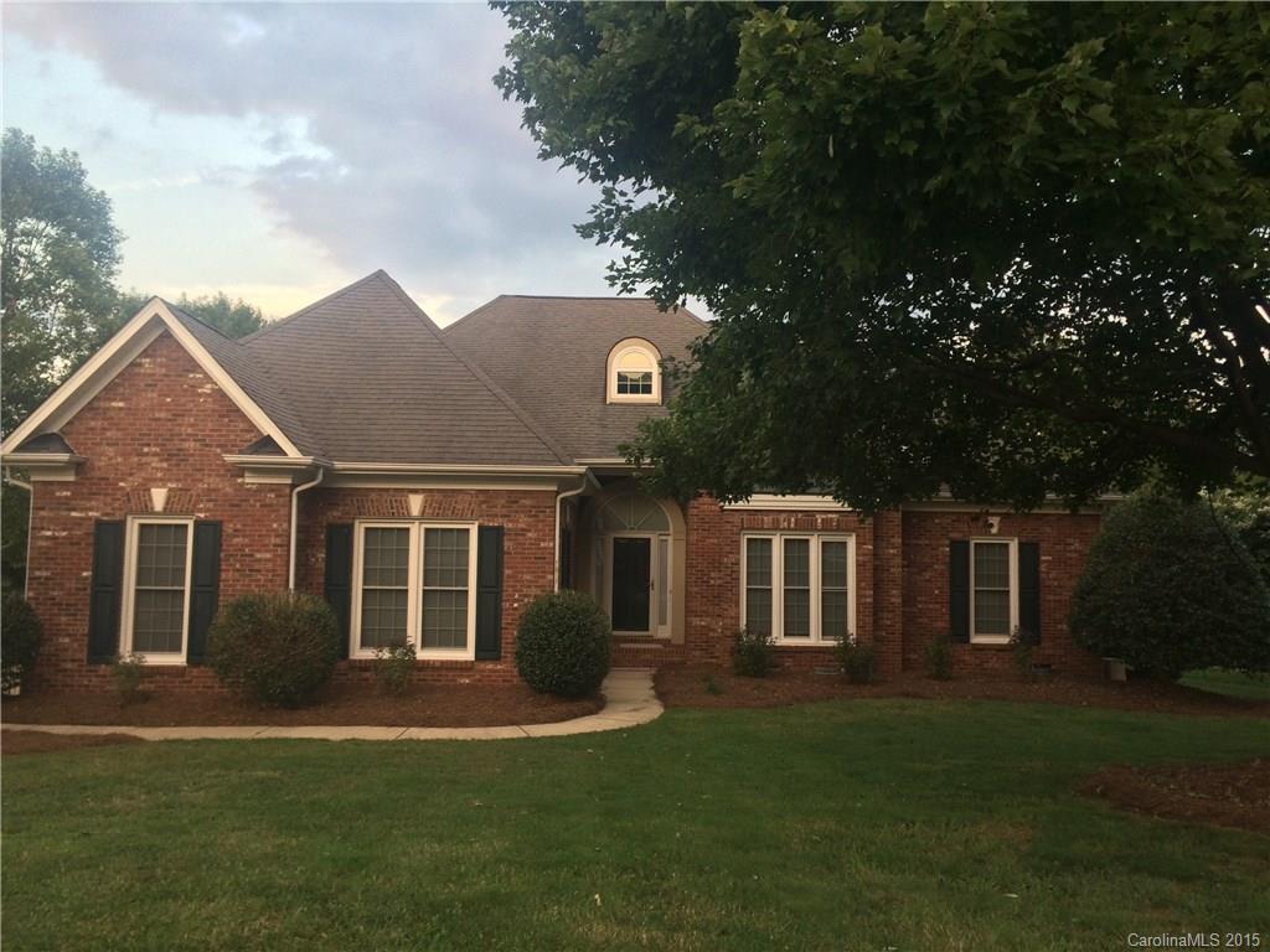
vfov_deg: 48.2
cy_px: 476
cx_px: 635
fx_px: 1064
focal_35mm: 29
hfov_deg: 61.7
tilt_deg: +3.3
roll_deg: +0.1
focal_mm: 4.15
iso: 50
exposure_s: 1/60
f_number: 2.2
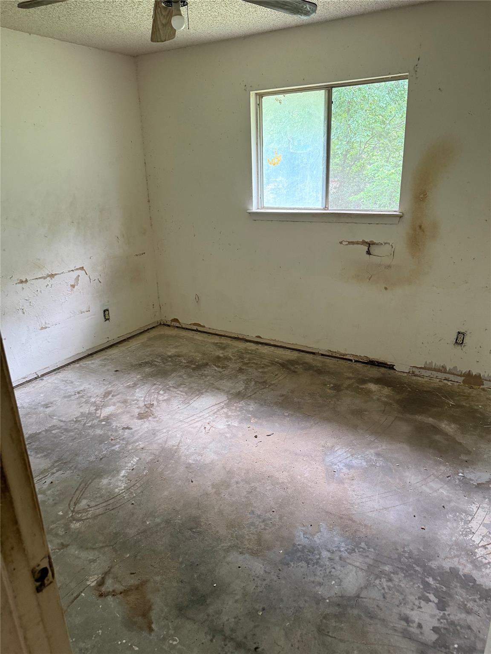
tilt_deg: -19.6
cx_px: 246
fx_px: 454
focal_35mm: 24
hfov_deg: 56.8
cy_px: 327
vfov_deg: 71.6
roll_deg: +1.3
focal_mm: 6.76
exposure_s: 1/60
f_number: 1.78
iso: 250
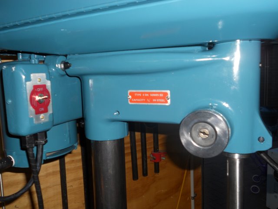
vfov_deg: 44.2
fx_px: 257
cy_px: 104
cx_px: 139
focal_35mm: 32
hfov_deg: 56.8
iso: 80
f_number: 3.5
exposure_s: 1/25
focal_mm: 5.8
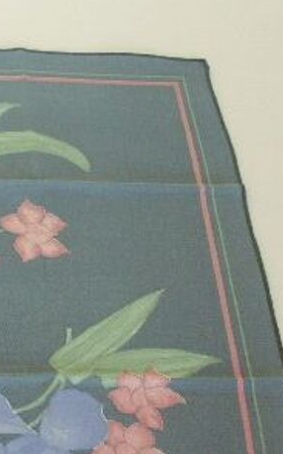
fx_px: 914
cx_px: -64
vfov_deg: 27.6
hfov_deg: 16.8
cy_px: 311
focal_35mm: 74
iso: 64
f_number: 2.8
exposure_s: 1/30
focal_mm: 8.27
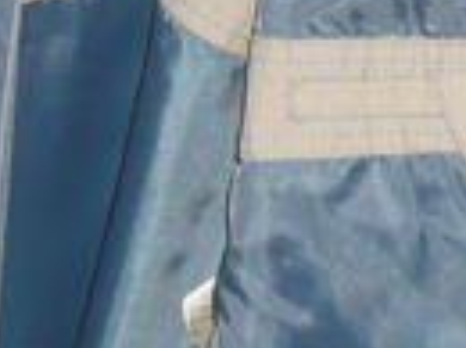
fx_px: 3628
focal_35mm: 270
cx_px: 143
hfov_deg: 7.3
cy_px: -251
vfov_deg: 5.4
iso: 100
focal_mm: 5.8
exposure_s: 1/30
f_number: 2.8
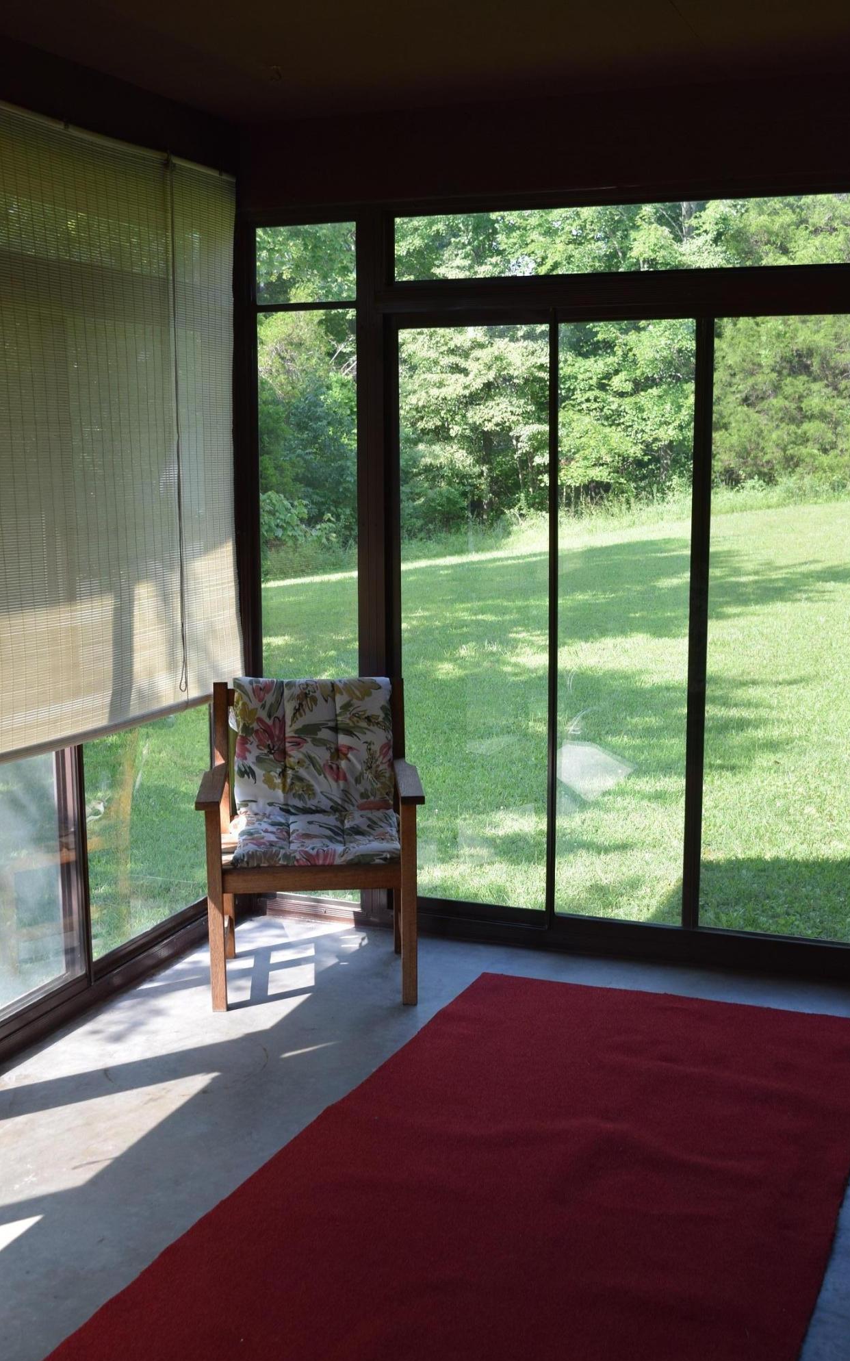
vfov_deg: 49.3
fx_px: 1483
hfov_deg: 32.0
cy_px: 684
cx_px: 456
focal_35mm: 40
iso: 400
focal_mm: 26
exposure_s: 1/200
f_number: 7.1
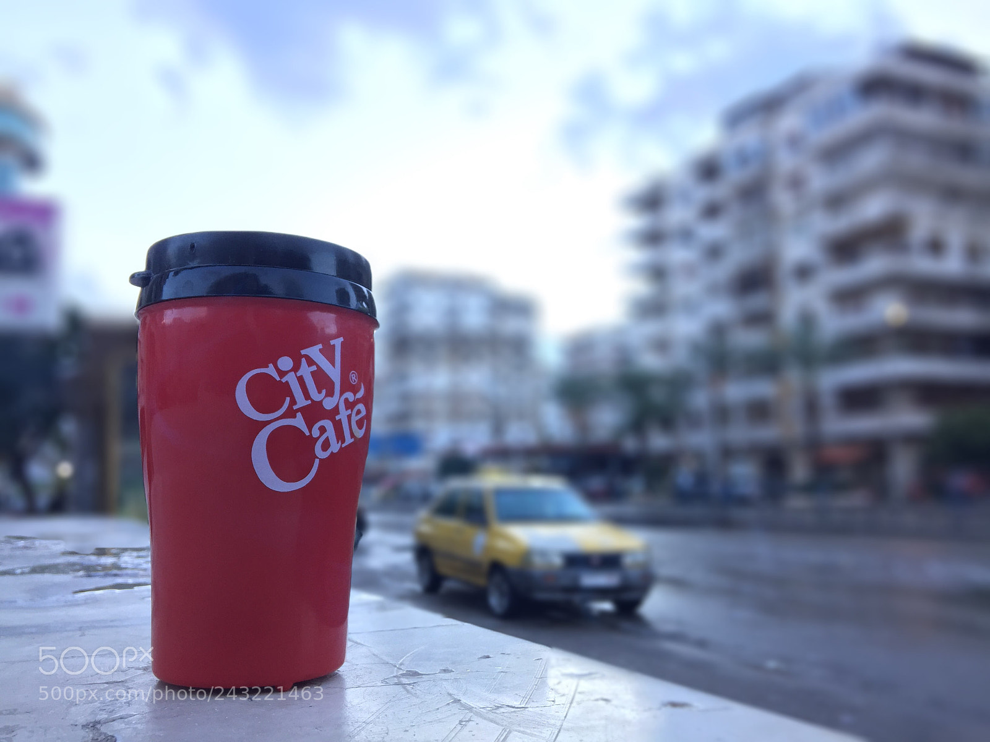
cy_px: 371
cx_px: 495
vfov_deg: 48.2
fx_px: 829
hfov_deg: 61.7
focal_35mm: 29
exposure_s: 1/100
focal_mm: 4.15
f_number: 2.2
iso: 50
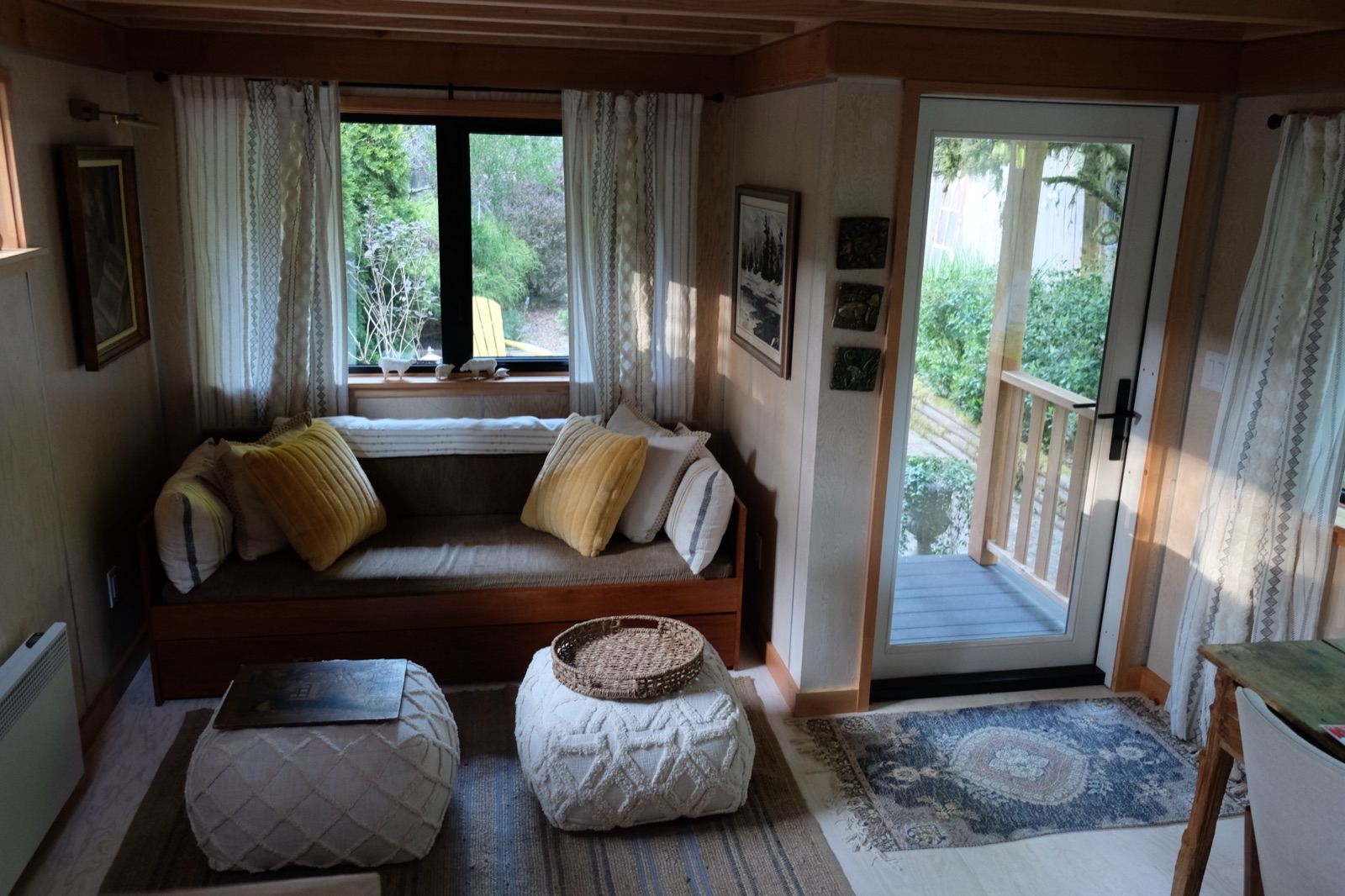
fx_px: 1008
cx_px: 672
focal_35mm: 27
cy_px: 448
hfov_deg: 67.4
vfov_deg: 47.9
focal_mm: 18
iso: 1600
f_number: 3.2
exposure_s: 1/25
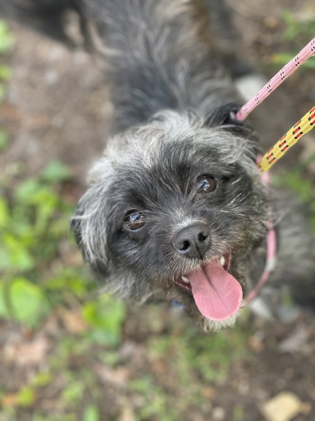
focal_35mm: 64
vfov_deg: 30.3
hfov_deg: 22.9
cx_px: 158
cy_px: 210
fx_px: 777
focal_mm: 7.5
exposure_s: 1/121
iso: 80
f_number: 2.2
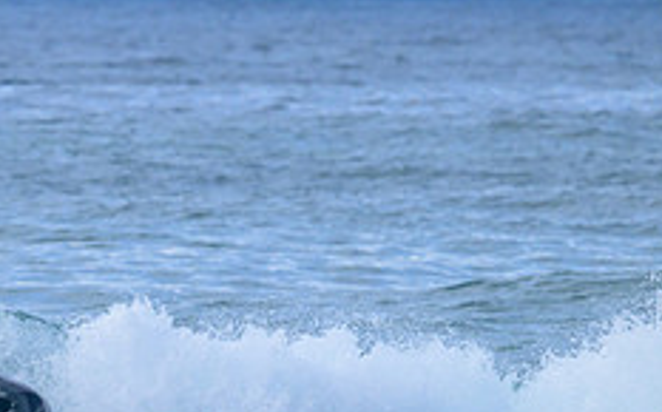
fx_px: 22038
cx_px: -136
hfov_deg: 1.7
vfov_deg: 1.1
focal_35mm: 1223
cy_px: 479
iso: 800
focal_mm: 470
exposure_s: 1/2000
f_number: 10
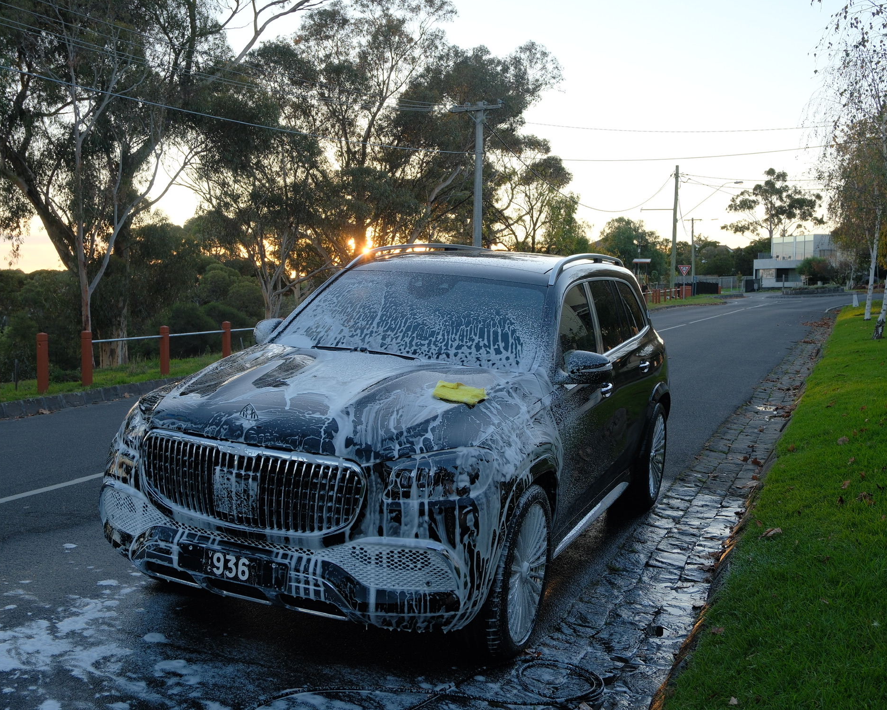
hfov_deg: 47.9
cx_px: 409
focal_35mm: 38
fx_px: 997
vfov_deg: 39.2
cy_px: 353
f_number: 5.6
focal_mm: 22.1
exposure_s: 1/120
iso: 320
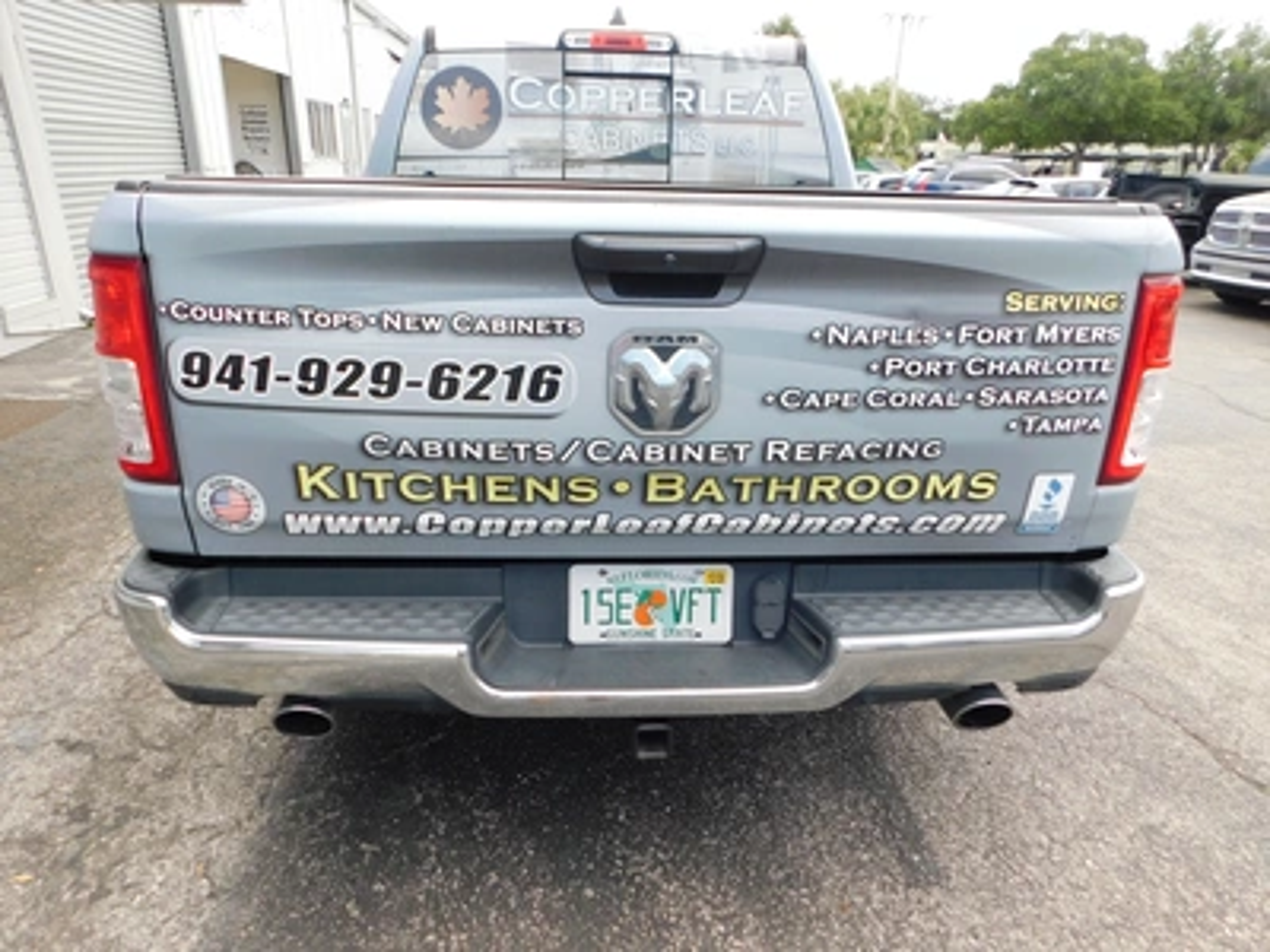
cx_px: 635
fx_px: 844
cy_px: 476
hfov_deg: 73.9
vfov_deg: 58.9
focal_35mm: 23
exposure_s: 1/320
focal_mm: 4
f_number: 3
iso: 125
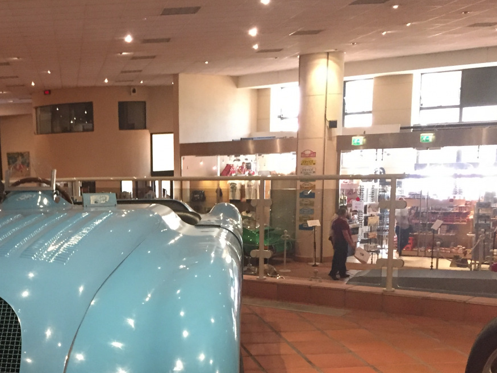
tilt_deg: -11.3
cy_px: 318
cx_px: 60
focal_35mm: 53
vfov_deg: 26.8
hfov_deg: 34.4
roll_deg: +2.3
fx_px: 761
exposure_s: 1/25
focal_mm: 4.15
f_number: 2.2
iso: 250
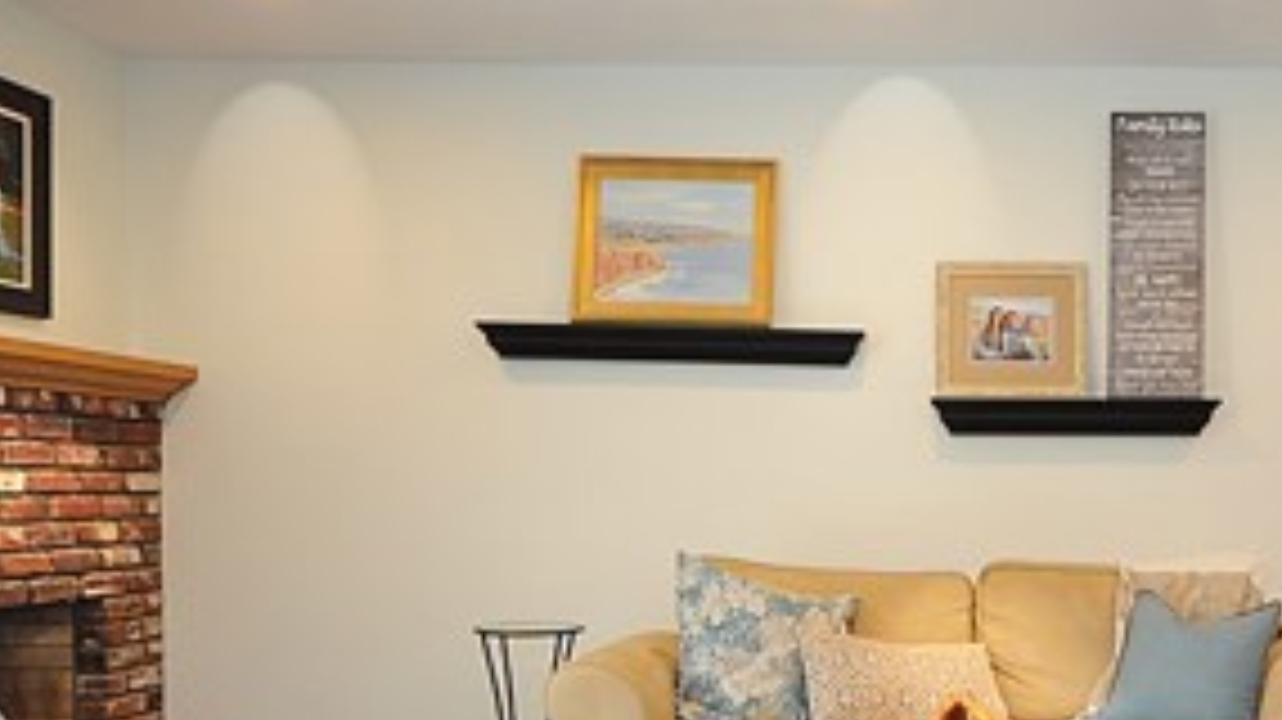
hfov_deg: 48.4
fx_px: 1379
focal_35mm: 41
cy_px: 488
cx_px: 918
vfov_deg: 29.0
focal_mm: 11.5
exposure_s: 1/10
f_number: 7.1
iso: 320
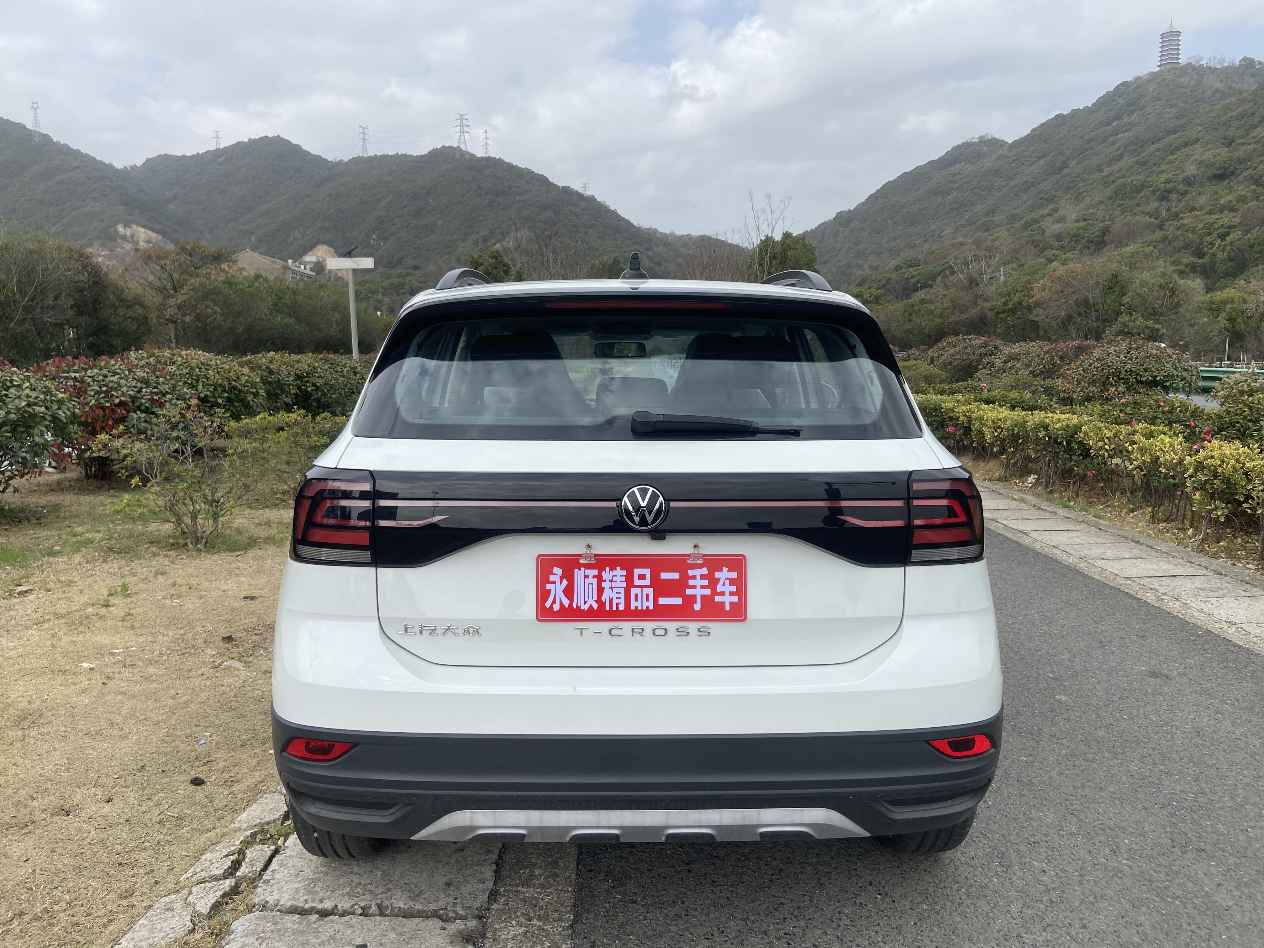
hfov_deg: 67.3
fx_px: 949
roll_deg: -0.2
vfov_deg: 53.1
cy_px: 474
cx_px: 632
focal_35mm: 26
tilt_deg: -8.1
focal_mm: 4.25
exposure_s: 1/2183
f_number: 1.8
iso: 32
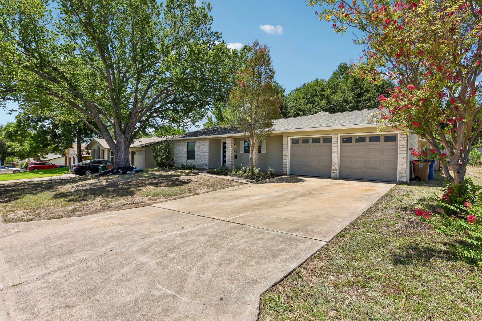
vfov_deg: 70.4
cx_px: 241
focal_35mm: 17
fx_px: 228
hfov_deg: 93.3
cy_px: 160
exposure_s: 1/400
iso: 100
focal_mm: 17
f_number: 8
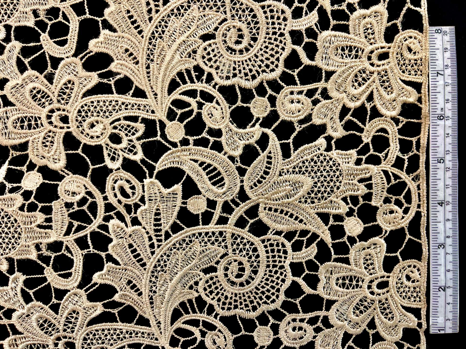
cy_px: 174
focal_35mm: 25
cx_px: 233
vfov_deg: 54.9
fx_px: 336
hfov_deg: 69.4
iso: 64
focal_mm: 5.1
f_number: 1.6
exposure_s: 1/60
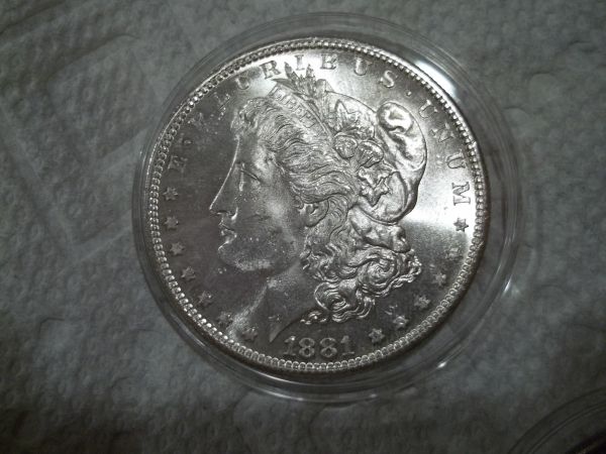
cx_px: 303
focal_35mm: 36
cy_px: 227
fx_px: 630
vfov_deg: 39.7
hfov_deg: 51.4
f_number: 3.1
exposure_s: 1/30
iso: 126
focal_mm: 6.5
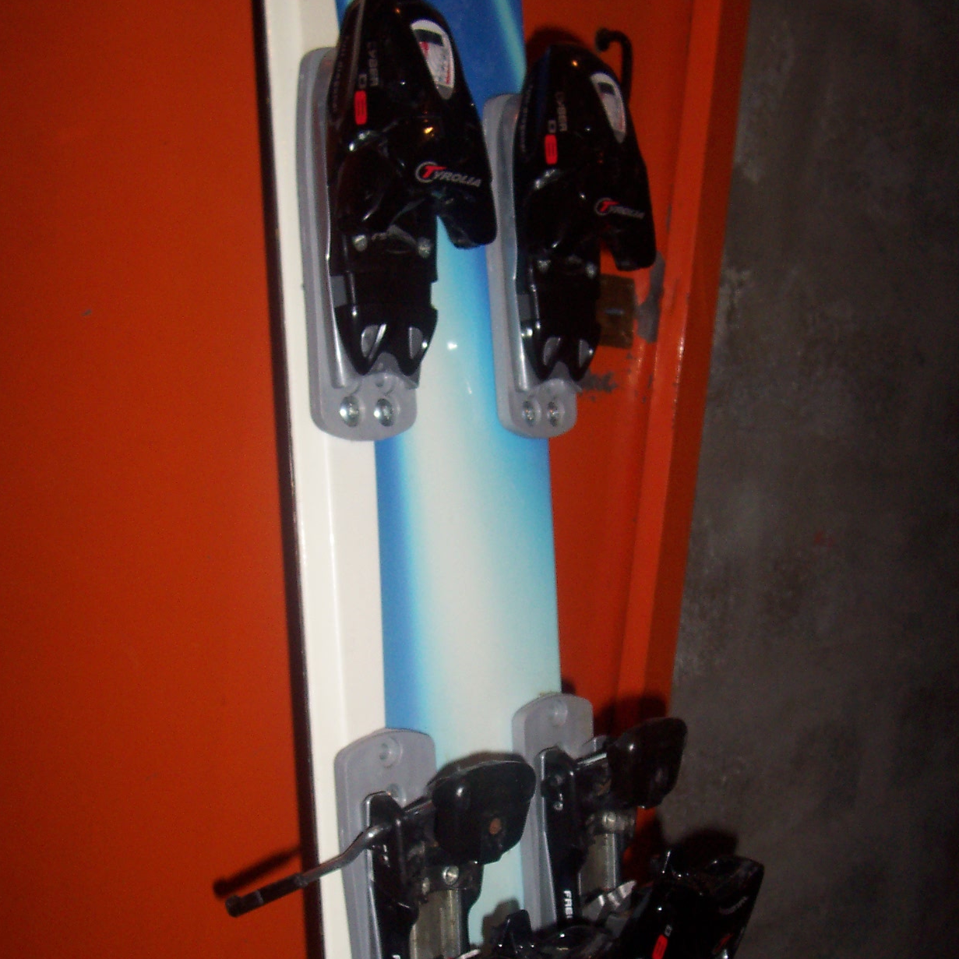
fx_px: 1379
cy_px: 605
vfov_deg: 38.1
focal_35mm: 44
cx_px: 481
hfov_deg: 38.3
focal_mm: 5.6
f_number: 2.8
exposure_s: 1/60
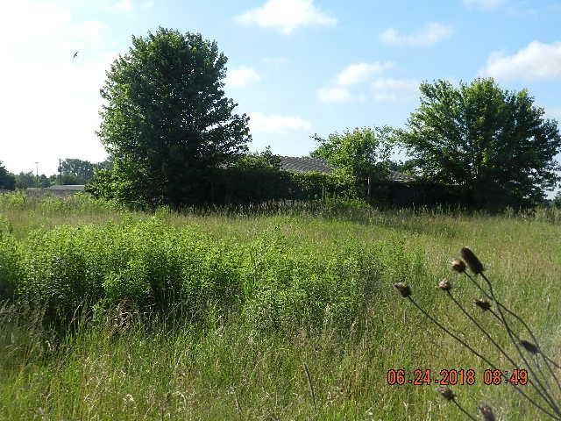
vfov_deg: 27.5
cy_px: 210
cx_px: 280
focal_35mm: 53
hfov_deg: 36.2
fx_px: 859
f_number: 4.4
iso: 160
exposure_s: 1/1000
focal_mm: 9.4
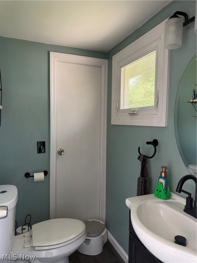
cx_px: 98
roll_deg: -0.1
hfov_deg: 56.8
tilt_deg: -3.3
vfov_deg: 71.6
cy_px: 132
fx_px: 182
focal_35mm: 24
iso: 200
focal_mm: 6.76
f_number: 1.78
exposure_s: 1/81
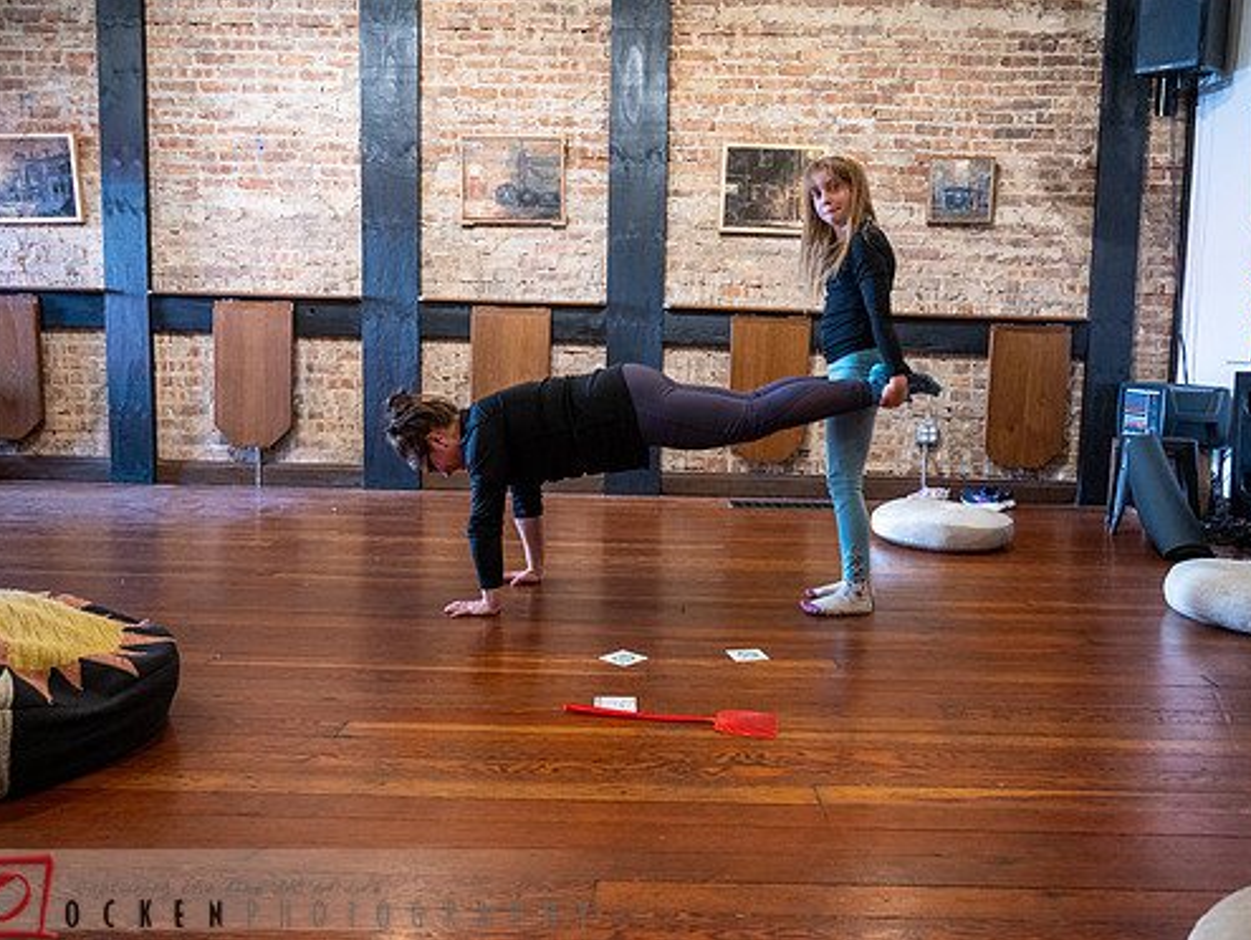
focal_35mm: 27
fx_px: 976
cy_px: 460
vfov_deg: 51.4
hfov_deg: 65.2
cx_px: 677
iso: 3200
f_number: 4
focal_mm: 24
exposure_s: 1/125
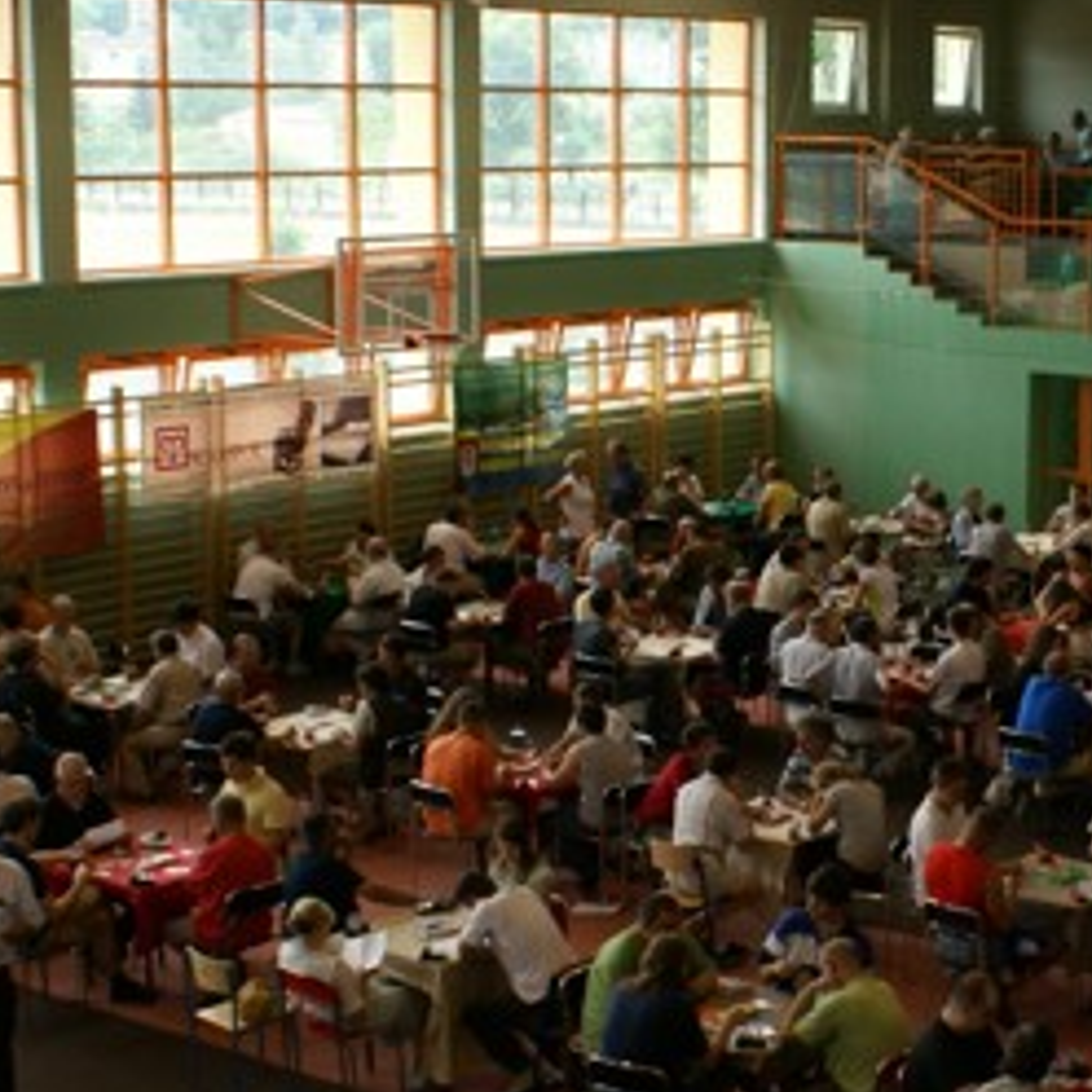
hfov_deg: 23.5
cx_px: 942
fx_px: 2570
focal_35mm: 72
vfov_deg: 23.9
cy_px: 669
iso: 200
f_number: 5.6
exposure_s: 1/100
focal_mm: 20
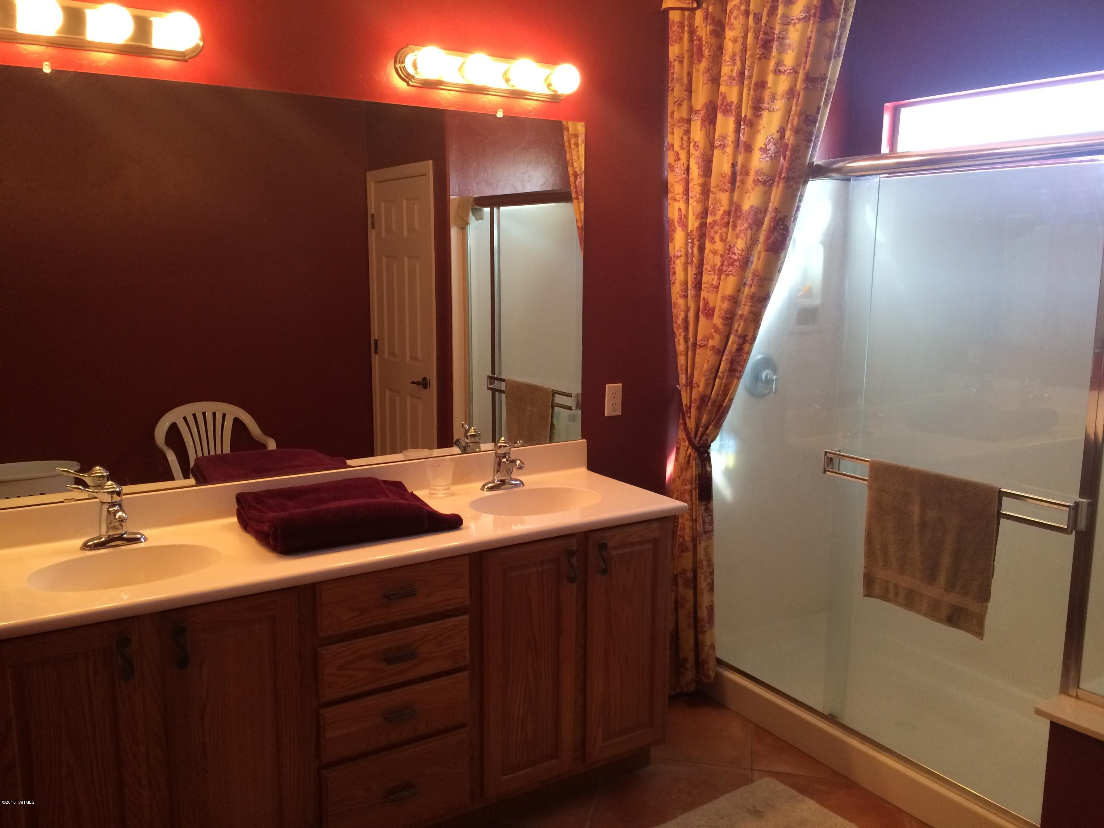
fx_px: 925
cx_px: 552
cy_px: 414
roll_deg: -0.3
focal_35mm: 29
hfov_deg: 61.7
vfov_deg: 48.2
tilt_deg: -10.0
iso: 160
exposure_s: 1/30
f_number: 2.2
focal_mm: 4.15
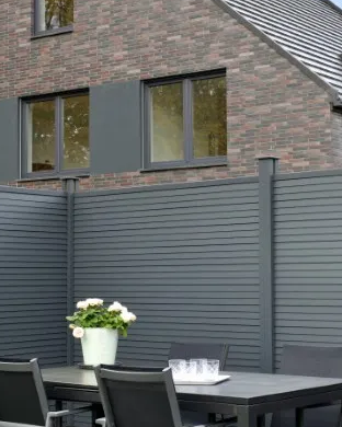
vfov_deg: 24.7
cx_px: 214
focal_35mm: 77
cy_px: 203
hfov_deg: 19.9
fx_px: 974
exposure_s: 1/60
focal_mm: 40
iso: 100
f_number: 10
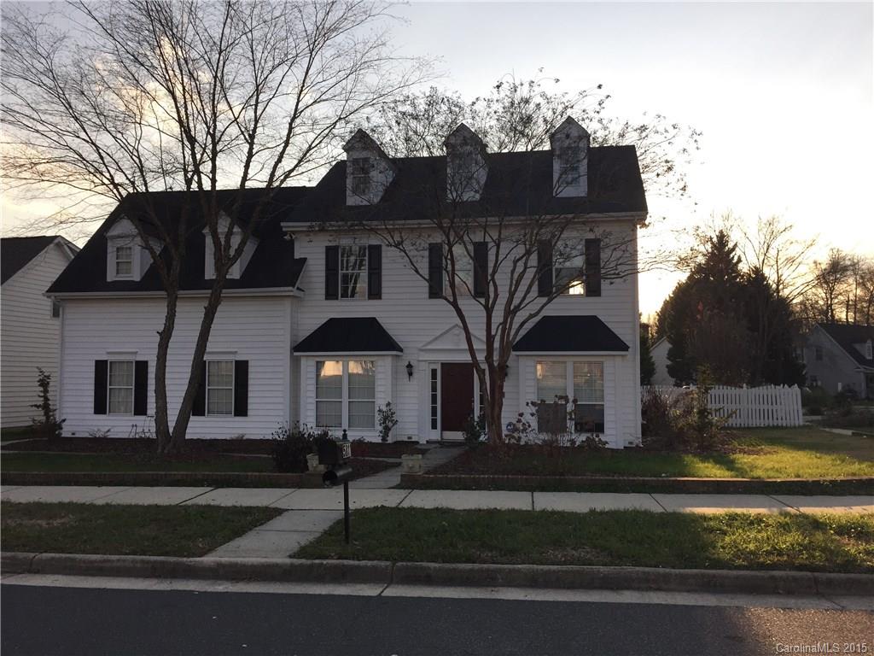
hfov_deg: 61.7
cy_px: 328
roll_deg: -1.4
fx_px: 732
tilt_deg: +3.5
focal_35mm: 29
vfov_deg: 48.2
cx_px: 437
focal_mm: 4.15
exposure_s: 1/1364
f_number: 2.2
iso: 40
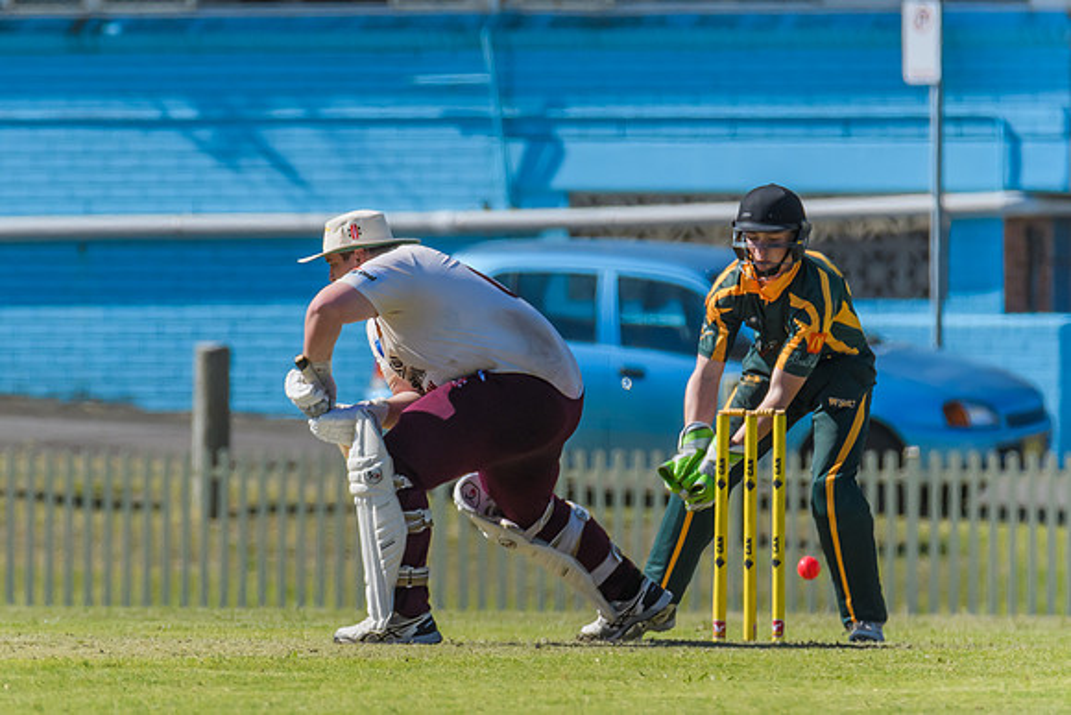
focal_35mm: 915
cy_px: 382
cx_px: 354
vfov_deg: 1.5
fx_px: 27228
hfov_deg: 2.3
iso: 640
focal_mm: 450
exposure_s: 1/5000
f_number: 6
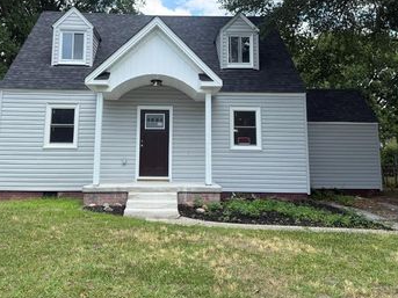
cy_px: 95
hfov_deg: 52.5
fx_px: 402
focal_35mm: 35
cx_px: 179
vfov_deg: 40.1
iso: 100
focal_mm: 6.76
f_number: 1.78
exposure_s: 1/2703
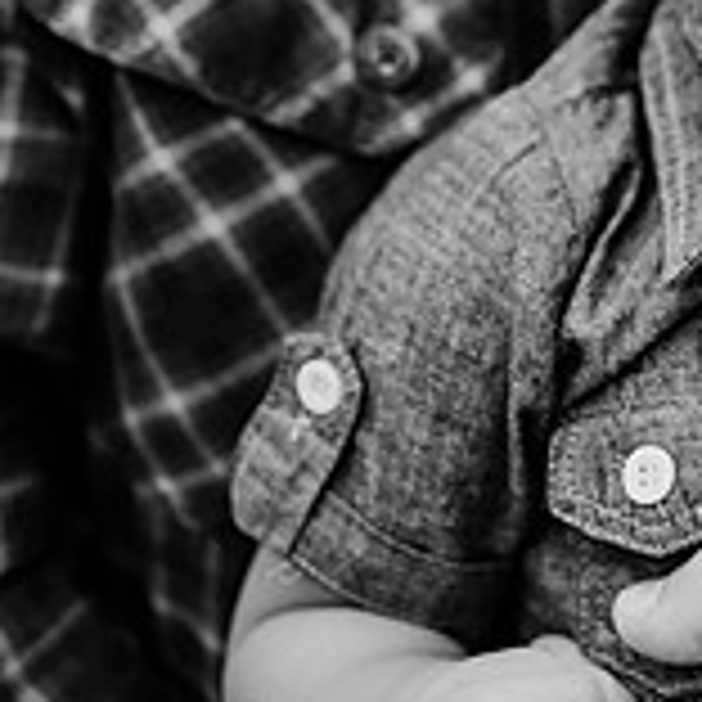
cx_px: 976
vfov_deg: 22.0
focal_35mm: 76
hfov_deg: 20.3
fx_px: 1744
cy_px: 16
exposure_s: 1/800
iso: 125
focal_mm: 24
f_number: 2.2
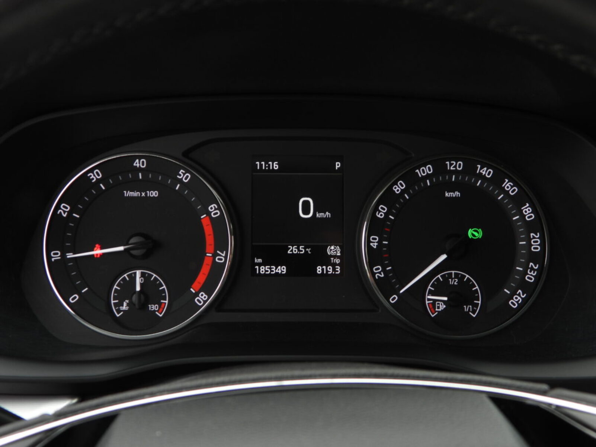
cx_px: 298
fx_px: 758
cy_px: 224
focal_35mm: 44
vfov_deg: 32.9
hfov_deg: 42.9
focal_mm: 7.9
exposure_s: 1/50
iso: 100
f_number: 3.2
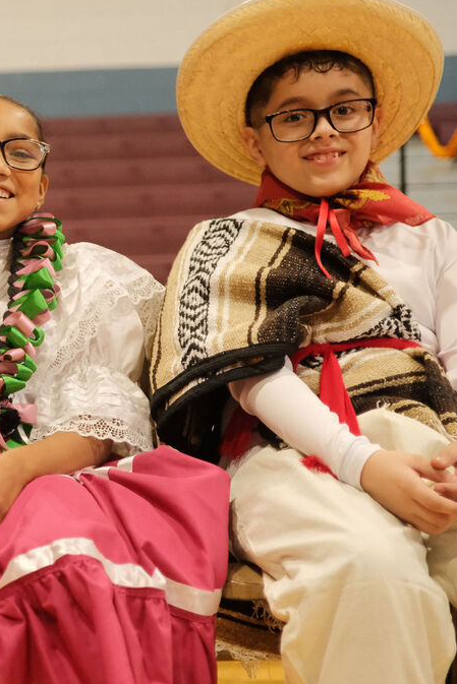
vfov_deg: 27.7
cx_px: -11
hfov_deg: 18.2
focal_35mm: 73
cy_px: 341
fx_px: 1389
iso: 3200
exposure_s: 1/250
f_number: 1.8
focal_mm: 32
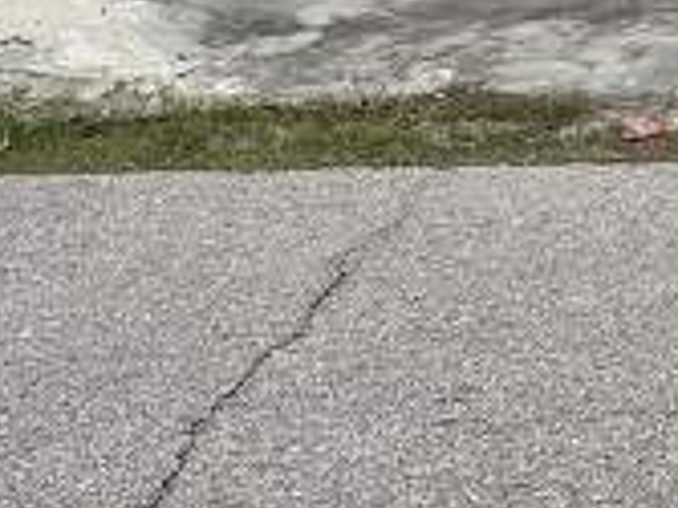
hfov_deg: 16.1
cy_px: -419
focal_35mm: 115
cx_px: 913
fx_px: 2251
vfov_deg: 11.8
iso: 80
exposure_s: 1/8197
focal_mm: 6.86
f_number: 1.78
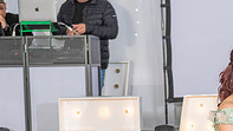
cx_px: 257
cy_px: 208
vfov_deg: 6.9
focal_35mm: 173
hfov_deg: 12.2
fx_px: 1069
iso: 500
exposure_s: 1/160
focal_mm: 56
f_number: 3.5
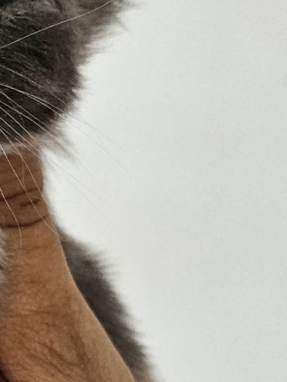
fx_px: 785
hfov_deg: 18.7
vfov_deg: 27.4
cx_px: -120
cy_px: 177
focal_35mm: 71
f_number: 1.8
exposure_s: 1/370
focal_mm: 5.4
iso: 160
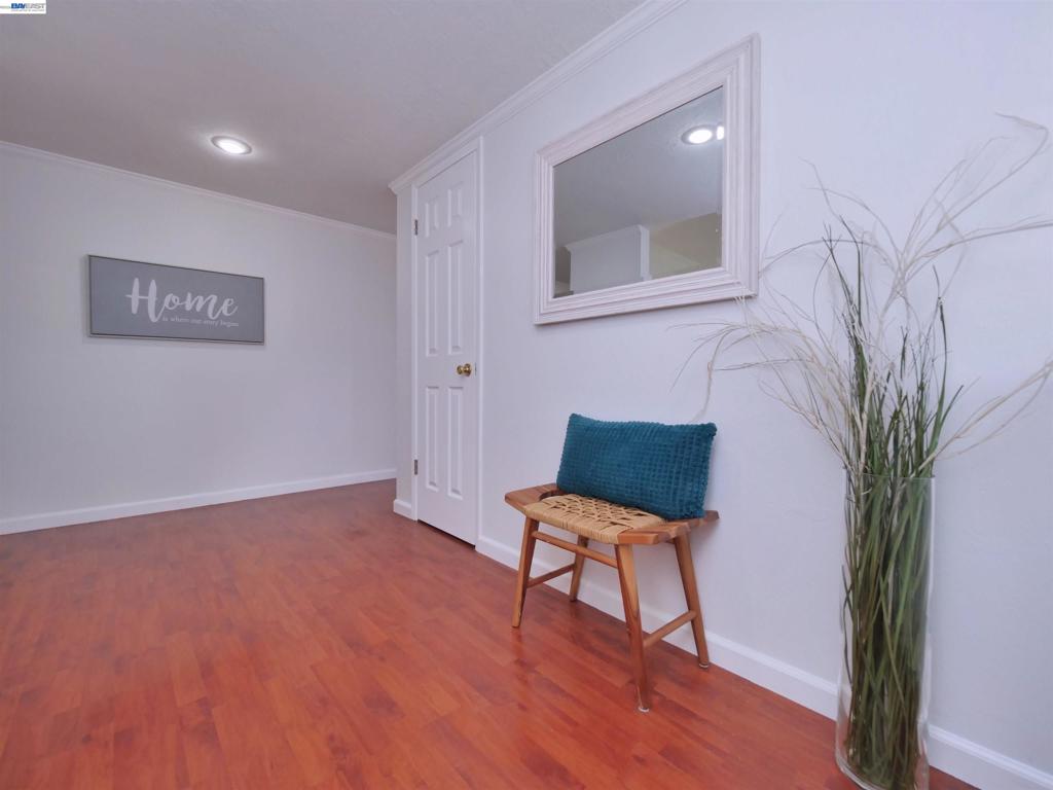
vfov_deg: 85.7
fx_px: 426
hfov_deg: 102.1
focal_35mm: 14
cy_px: 395
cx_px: 526
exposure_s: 1/160
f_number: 5
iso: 800
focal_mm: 7
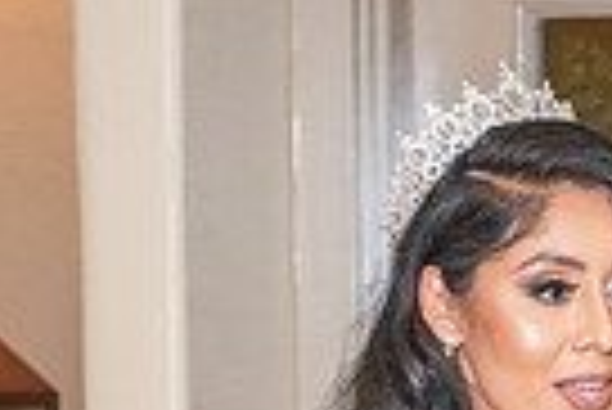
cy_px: 705
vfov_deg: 5.3
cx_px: 864
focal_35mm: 255
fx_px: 4340
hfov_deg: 7.9
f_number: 2.8
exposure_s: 1/125
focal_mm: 60
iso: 1250
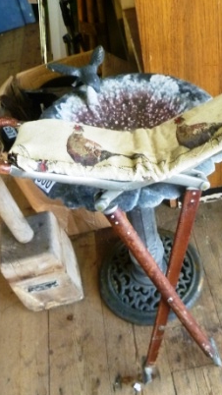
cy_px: 196
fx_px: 356
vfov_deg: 58.0
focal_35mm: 34
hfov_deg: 34.2
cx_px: 156
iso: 400
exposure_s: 1/15
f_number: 2.8
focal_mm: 5
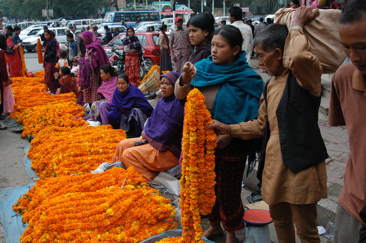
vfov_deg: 36.8
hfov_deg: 53.2
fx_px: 366
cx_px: 183
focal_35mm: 36
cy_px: 122
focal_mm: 24
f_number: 5.6
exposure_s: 1/125
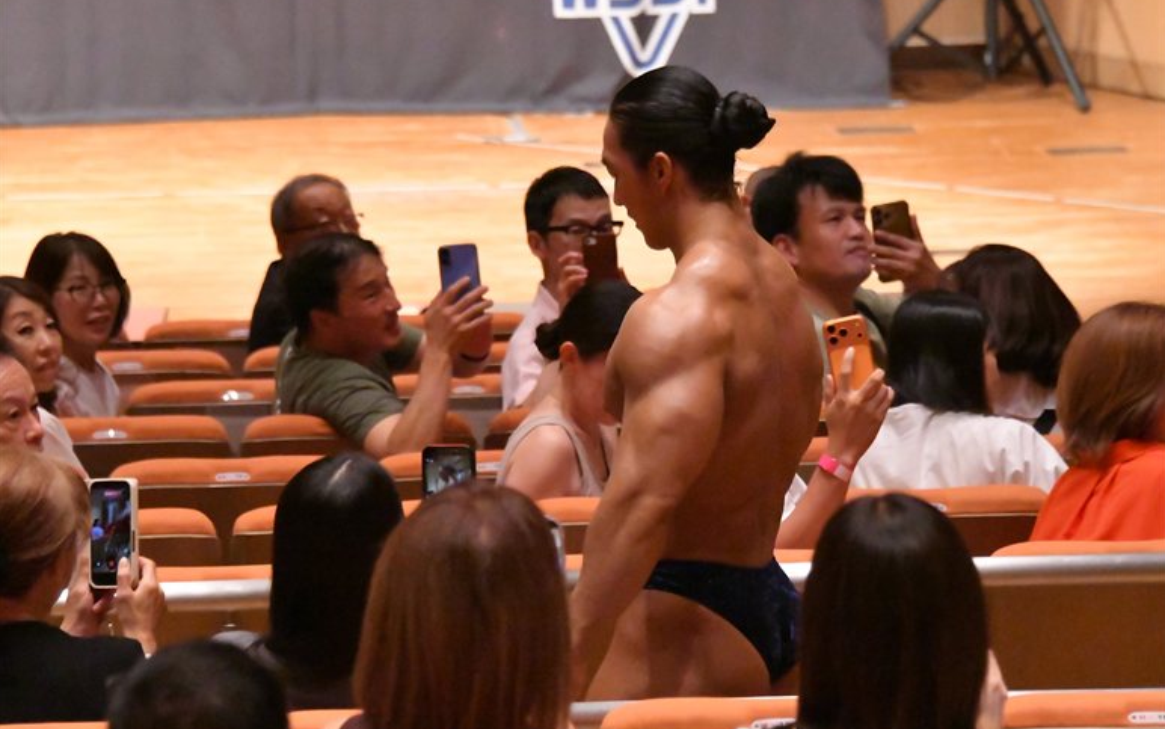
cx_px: 583
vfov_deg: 5.7
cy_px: 368
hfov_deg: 9.1
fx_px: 7305
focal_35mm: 230
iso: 25600
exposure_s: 1/400
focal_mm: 150
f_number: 5.6
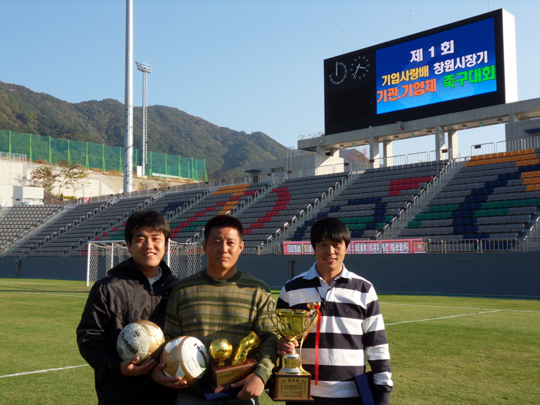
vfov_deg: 32.2
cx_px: 270
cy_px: 202
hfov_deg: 42.1
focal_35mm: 45
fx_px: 702
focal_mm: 7.9
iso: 80
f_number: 4.2
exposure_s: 1/500
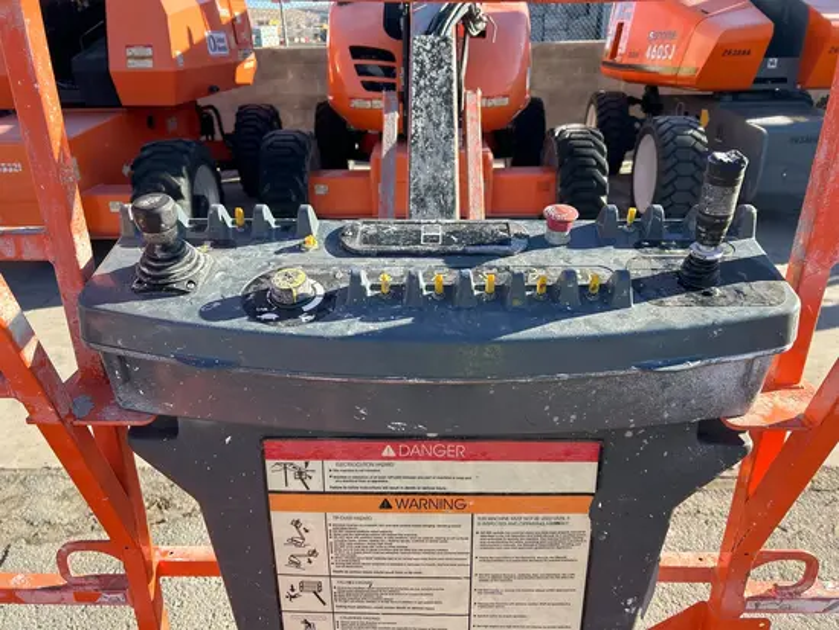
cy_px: 315
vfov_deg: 53.1
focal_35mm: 26
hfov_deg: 67.3
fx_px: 630
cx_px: 420
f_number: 1.5
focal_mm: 5.7
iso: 50
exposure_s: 1/846
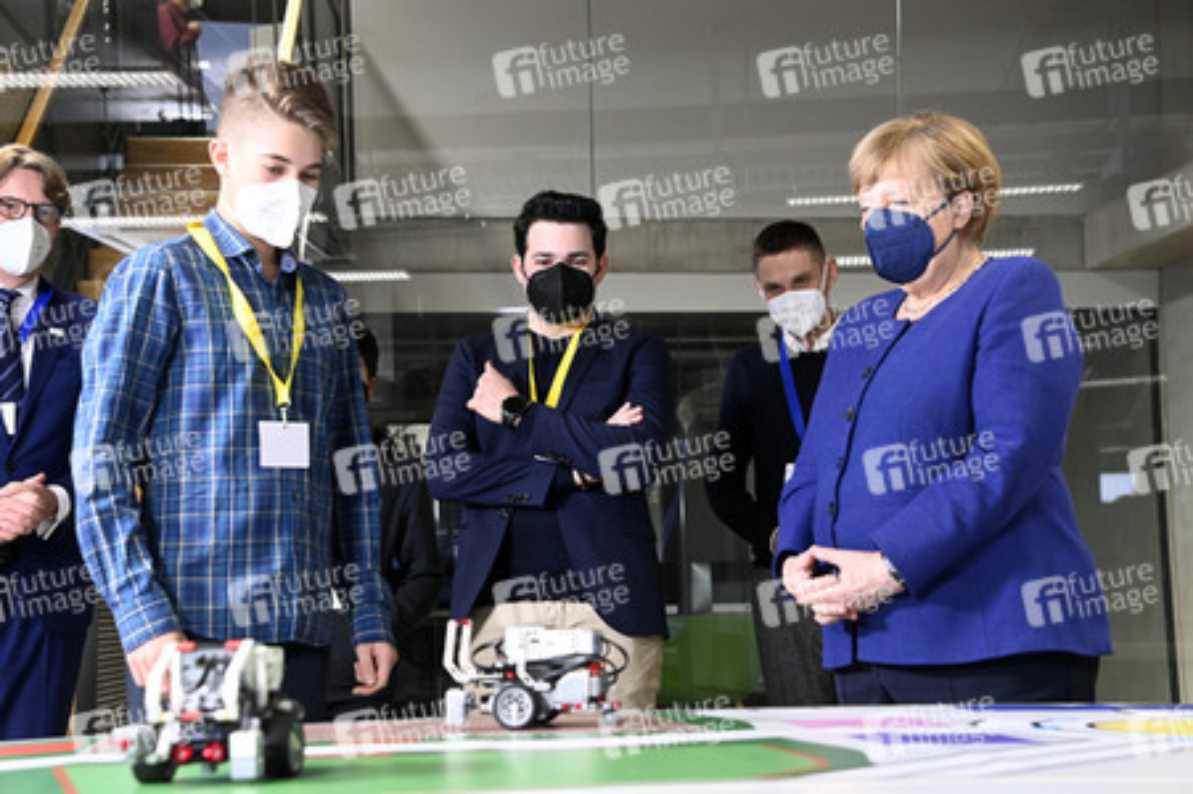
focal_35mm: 65
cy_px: 397
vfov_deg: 20.9
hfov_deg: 31.0
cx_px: 596
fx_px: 2152
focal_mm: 65
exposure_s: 1/200
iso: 4000
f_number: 6.3
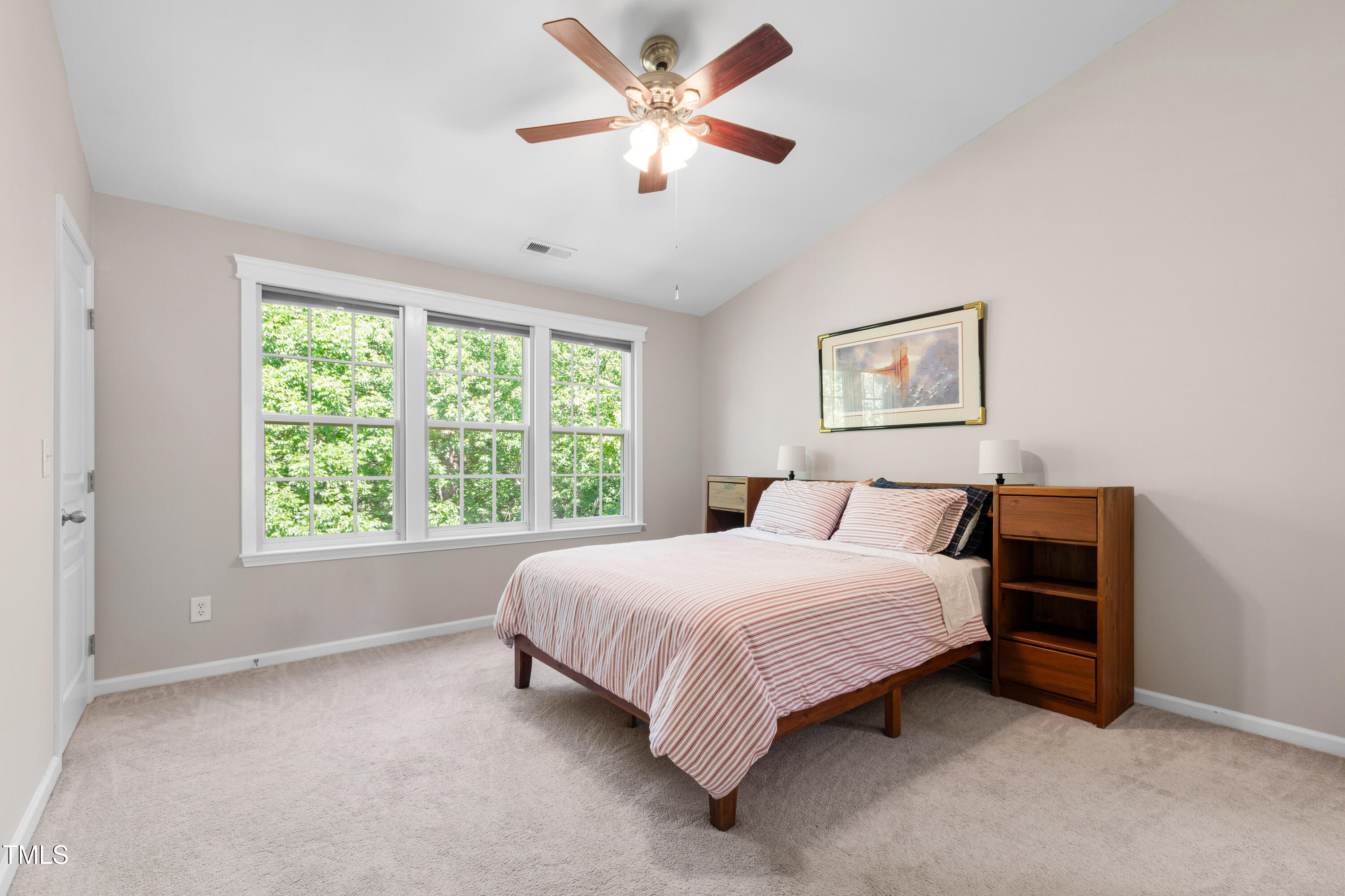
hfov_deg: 100.4
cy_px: 448
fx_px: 560
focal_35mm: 15
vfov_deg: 77.3
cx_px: 672
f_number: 8
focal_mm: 10
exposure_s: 1/1.25
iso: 100
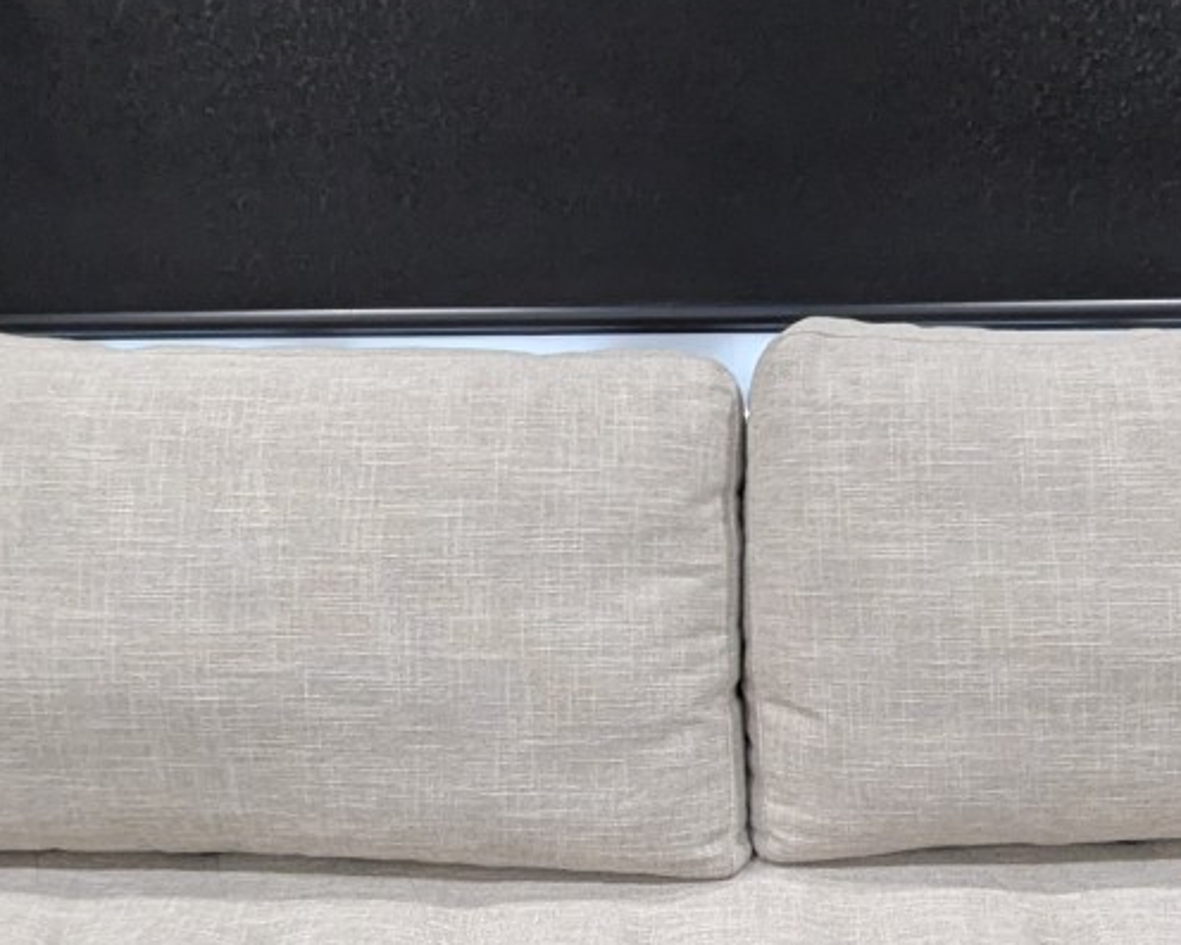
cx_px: 737
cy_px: 686
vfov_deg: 33.6
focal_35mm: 44
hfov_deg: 41.7
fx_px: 1538
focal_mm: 2.35
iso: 374
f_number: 2.2
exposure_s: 1/39.9
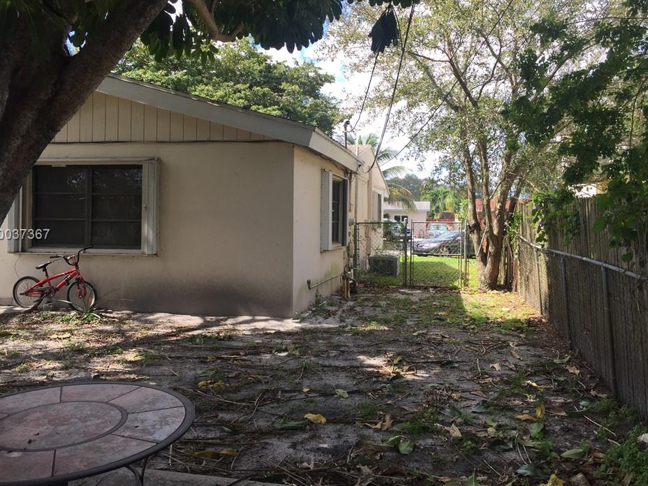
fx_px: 599
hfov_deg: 56.8
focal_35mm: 32
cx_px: 335
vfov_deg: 44.2
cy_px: 235
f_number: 2.2
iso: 32
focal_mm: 4.15
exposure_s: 1/638
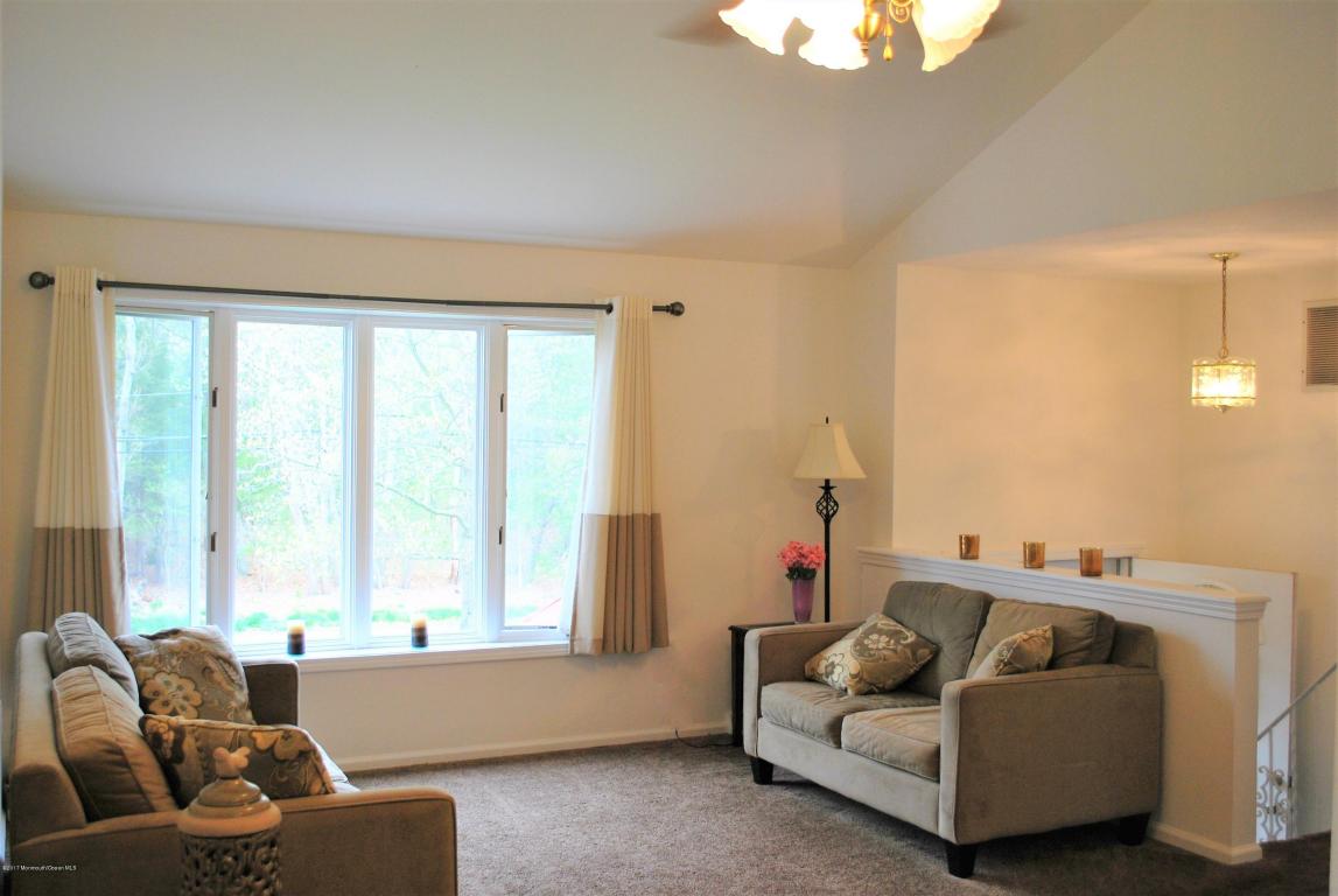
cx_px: 669
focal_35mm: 36
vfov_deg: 37.0
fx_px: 1340
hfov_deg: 53.1
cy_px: 448
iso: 200
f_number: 4.2
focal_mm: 24
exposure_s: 1/60
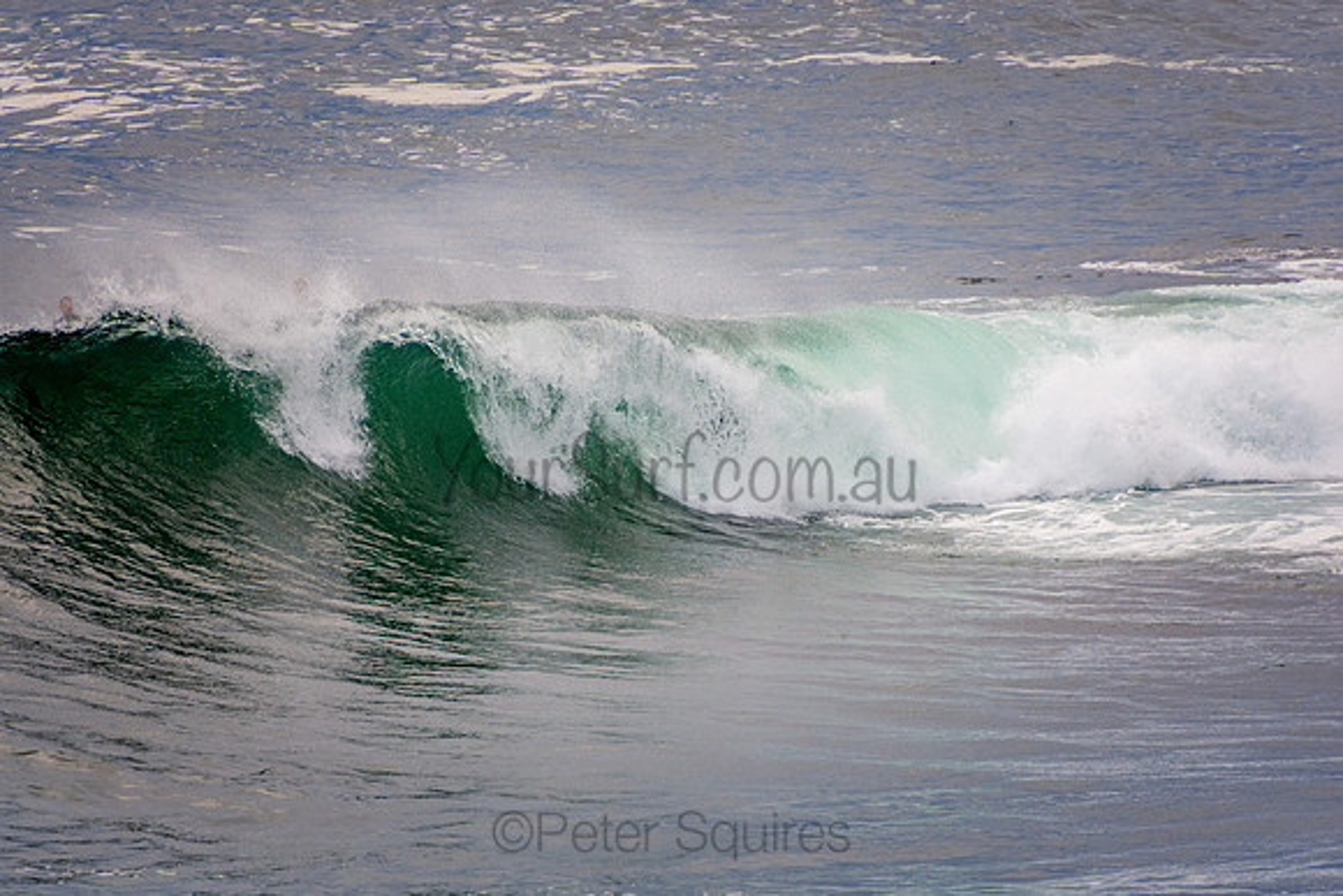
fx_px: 22388
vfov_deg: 2.3
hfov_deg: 3.4
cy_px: 448
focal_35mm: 600
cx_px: 672
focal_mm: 400
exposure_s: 1/800
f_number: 5.6
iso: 500
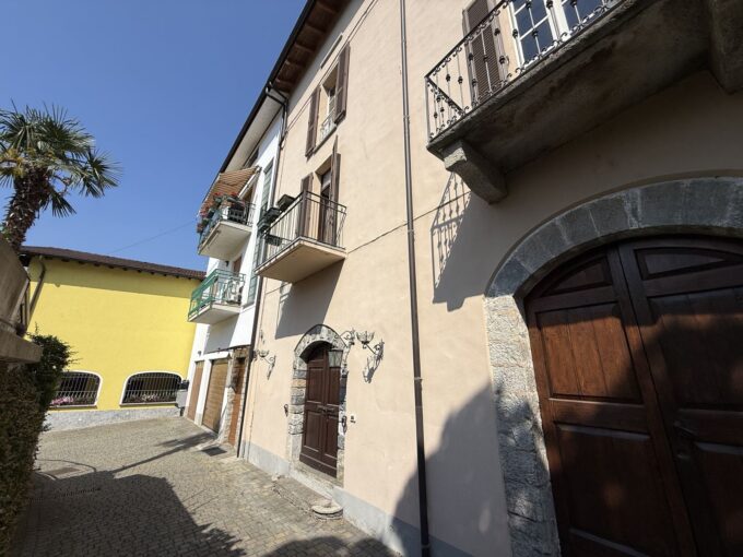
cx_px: 372
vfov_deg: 85.7
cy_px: 278
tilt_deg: +18.5
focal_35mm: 14
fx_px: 300
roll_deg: -1.1
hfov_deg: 102.1
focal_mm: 2.22
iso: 50
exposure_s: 1/3663
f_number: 2.2
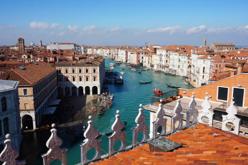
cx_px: 124
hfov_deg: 59.5
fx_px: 217
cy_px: 82
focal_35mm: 32
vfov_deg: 41.6
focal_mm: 21
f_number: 14
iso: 100
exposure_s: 1/160
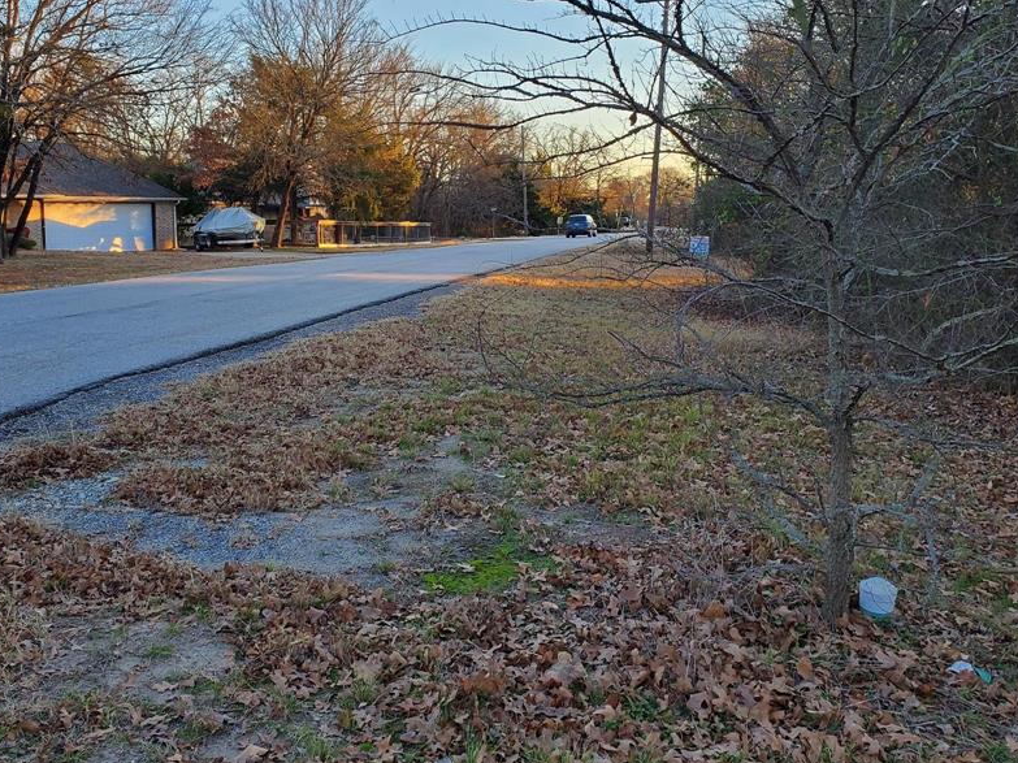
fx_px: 1000
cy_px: 311
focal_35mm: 34
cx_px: 420
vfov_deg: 41.6
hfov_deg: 53.7
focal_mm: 4.3
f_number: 2.4
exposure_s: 1/169
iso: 50
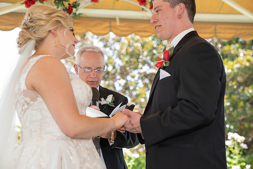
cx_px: 126
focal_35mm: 70
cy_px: 84
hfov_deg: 28.8
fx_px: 492
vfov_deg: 19.5
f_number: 3.2
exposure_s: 1/250
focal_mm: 70
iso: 200
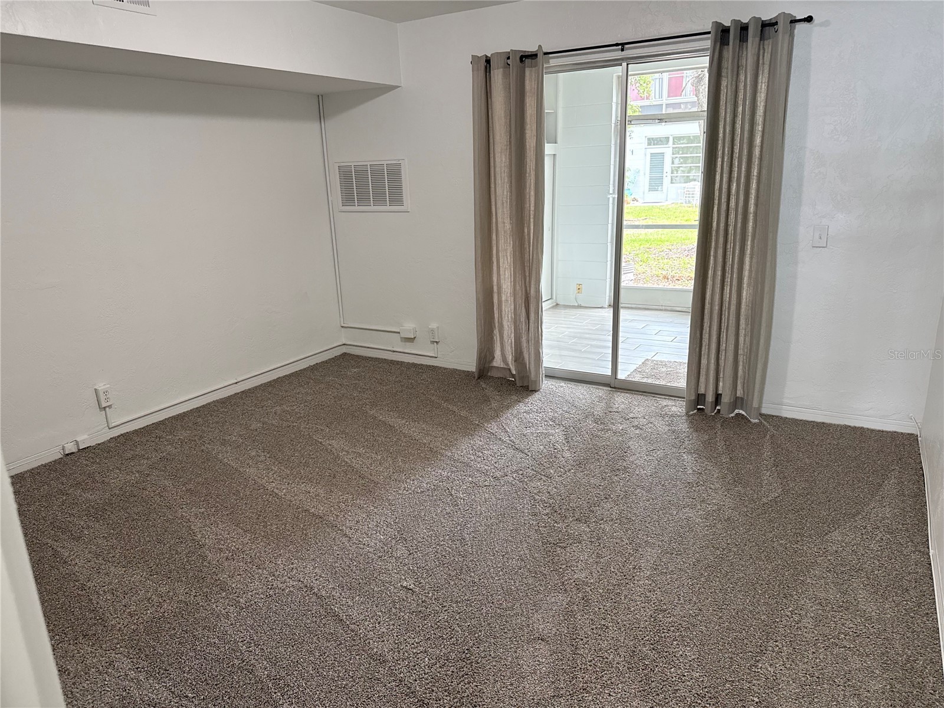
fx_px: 654
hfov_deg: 71.6
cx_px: 472
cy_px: 354
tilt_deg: -15.1
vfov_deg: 56.8
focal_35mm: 24
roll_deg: +2.2
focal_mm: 6.76
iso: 320
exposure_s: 1/120
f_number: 1.78
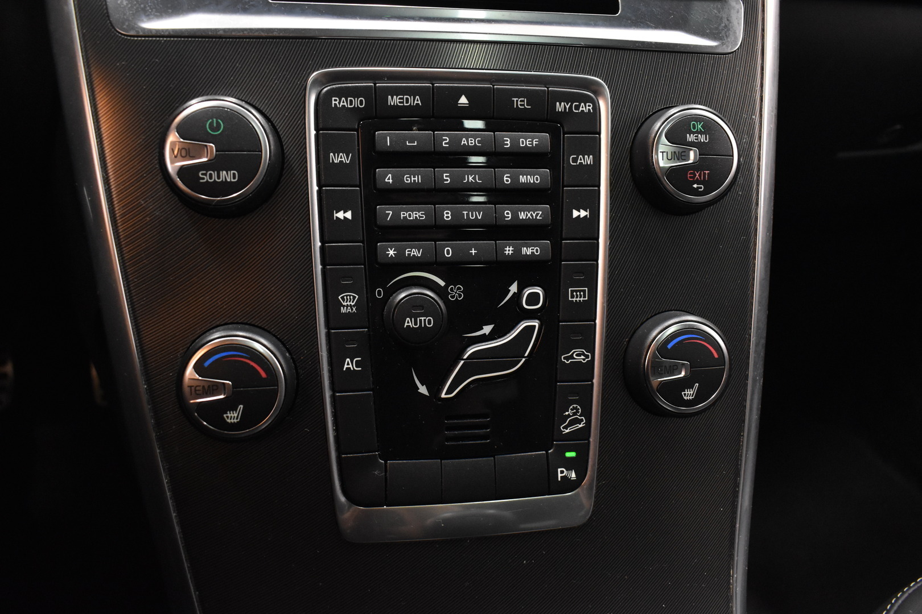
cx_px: 461
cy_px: 307
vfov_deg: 43.6
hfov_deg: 61.9
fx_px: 768
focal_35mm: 30
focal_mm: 20
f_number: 5
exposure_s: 1/8
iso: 3200
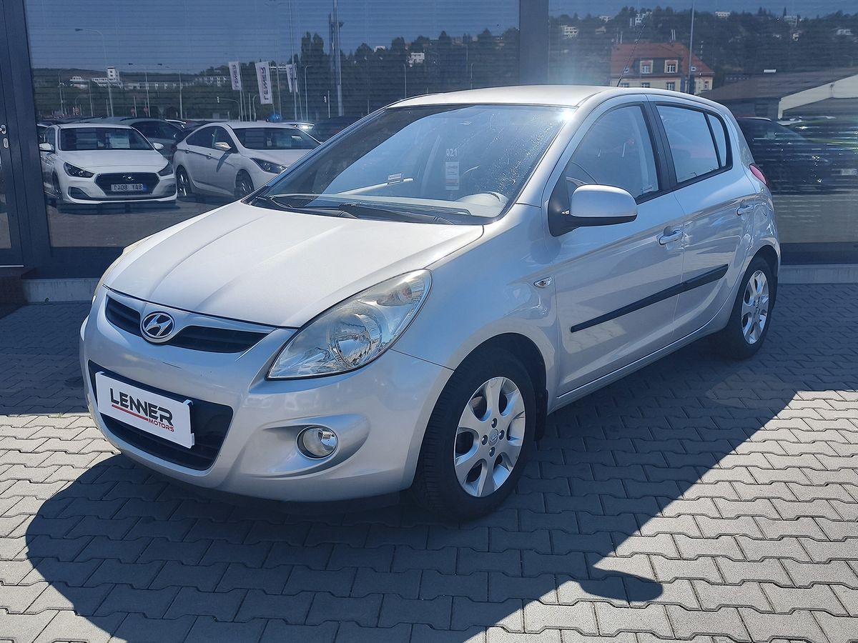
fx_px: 570
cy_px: 322
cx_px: 429
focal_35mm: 23
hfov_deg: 73.9
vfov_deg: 58.9
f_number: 1.69
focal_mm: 7.01
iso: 50
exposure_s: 1/1827
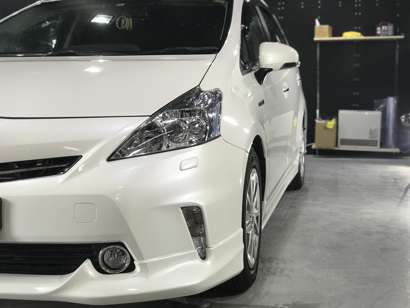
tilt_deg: -5.5
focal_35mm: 57
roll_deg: +0.6
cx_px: 205
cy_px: 154
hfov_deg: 33.8
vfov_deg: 25.7
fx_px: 675
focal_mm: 6.6
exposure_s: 1/60
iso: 64
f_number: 2.8
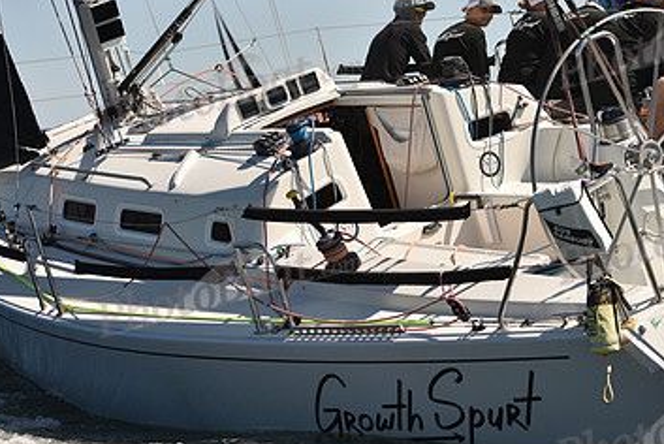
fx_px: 2123
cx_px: 461
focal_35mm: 115
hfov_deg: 17.7
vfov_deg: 11.9
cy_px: 165
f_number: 3.5
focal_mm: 70
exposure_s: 1/1600
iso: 250
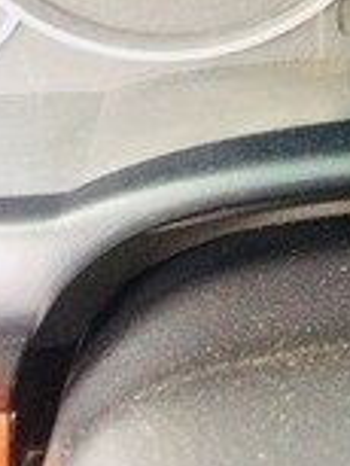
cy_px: -225
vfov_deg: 18.5
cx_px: 396
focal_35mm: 94
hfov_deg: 15.3
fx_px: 1265
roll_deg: +0.8
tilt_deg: -26.5
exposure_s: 1/33
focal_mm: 4.15
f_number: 2.2
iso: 125
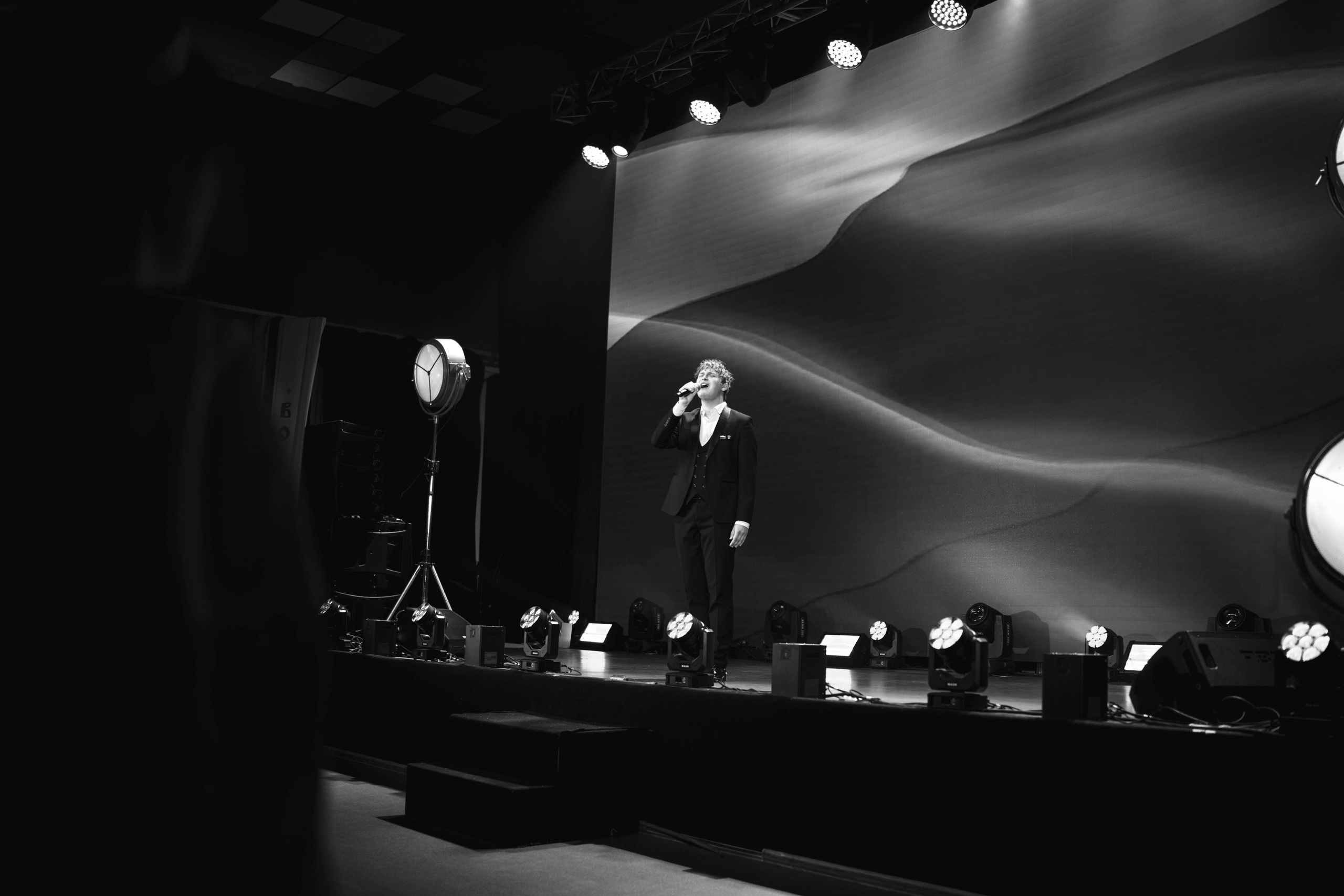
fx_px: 1307
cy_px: 448
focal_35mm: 35
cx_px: 672
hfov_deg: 54.4
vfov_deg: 37.9
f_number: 1.4
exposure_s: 1/250
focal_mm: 35
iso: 160
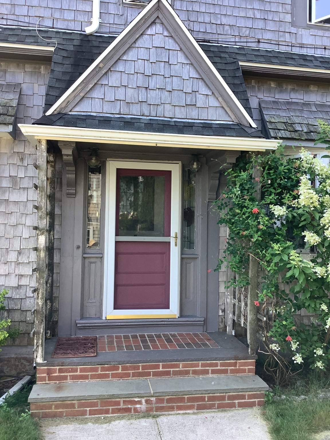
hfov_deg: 45.4
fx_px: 394
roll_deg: -0.9
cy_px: 220
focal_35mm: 31
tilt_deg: +1.0
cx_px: 165
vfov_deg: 58.4
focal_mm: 3.3
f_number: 2.4
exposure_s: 1/120
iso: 25
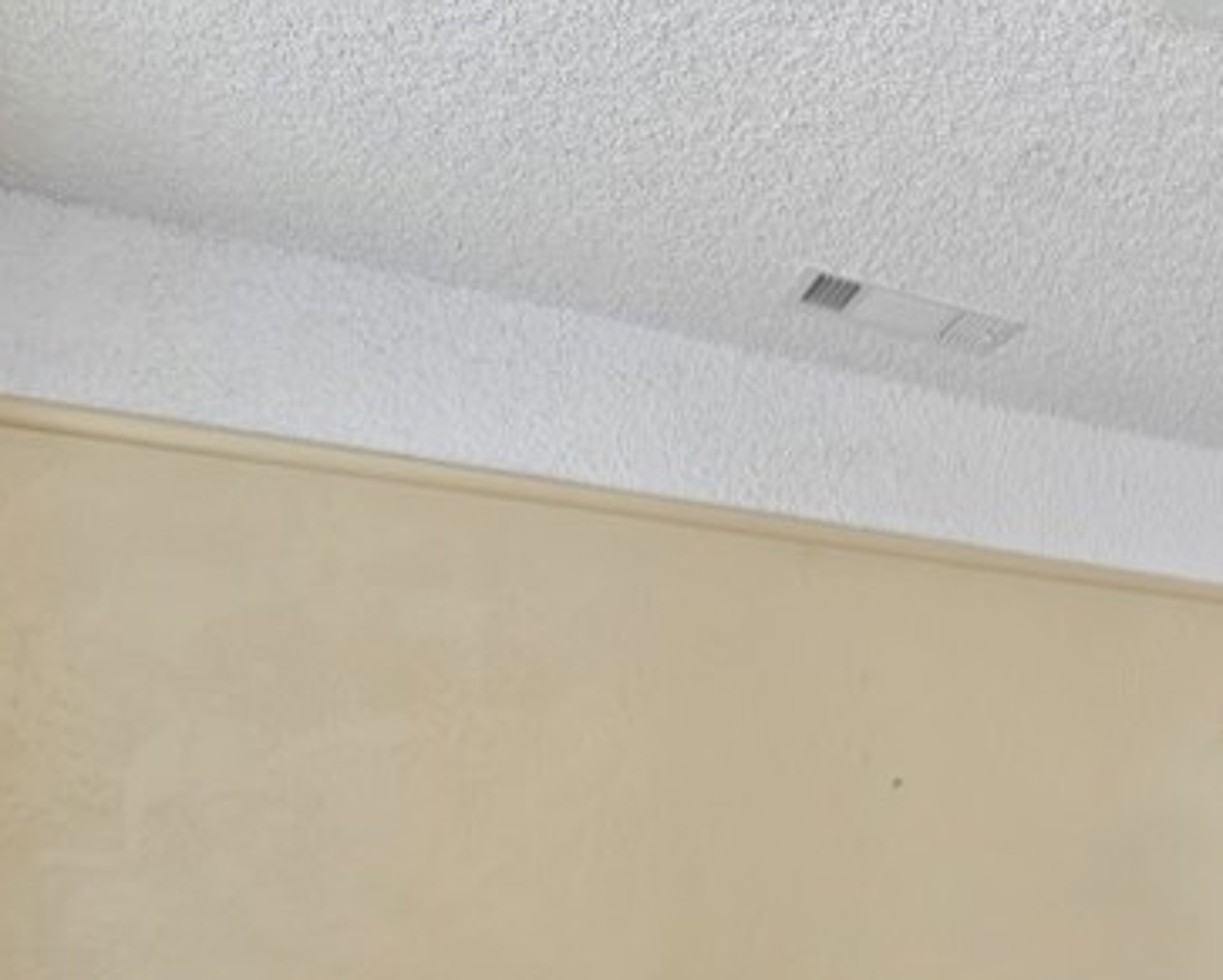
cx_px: 1469
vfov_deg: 37.3
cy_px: 897
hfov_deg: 37.2
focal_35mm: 37
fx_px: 1340
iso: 800
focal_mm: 14
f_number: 4
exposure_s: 1/8
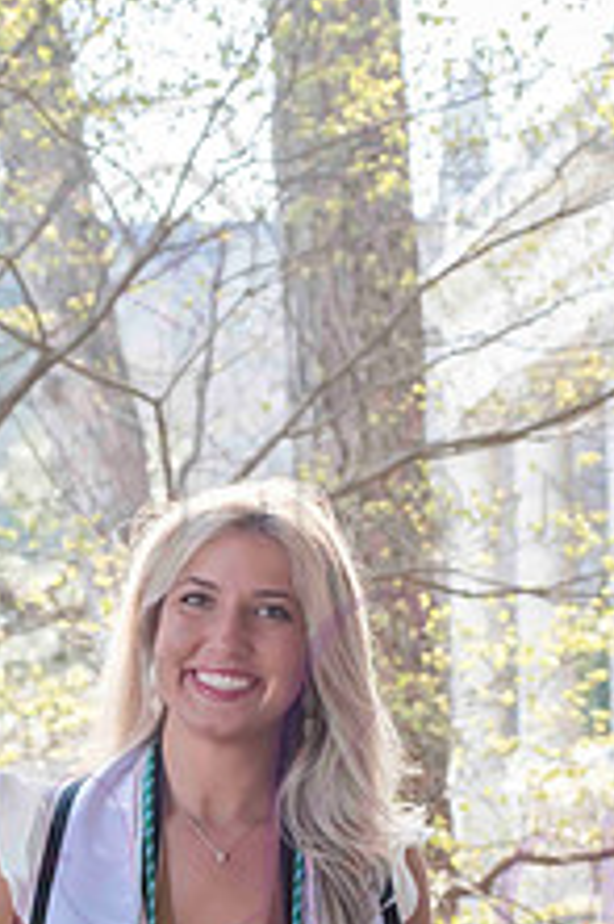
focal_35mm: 163
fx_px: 4176
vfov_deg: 12.6
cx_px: 180
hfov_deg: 8.4
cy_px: 652
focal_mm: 80
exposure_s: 1/320
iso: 500
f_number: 9
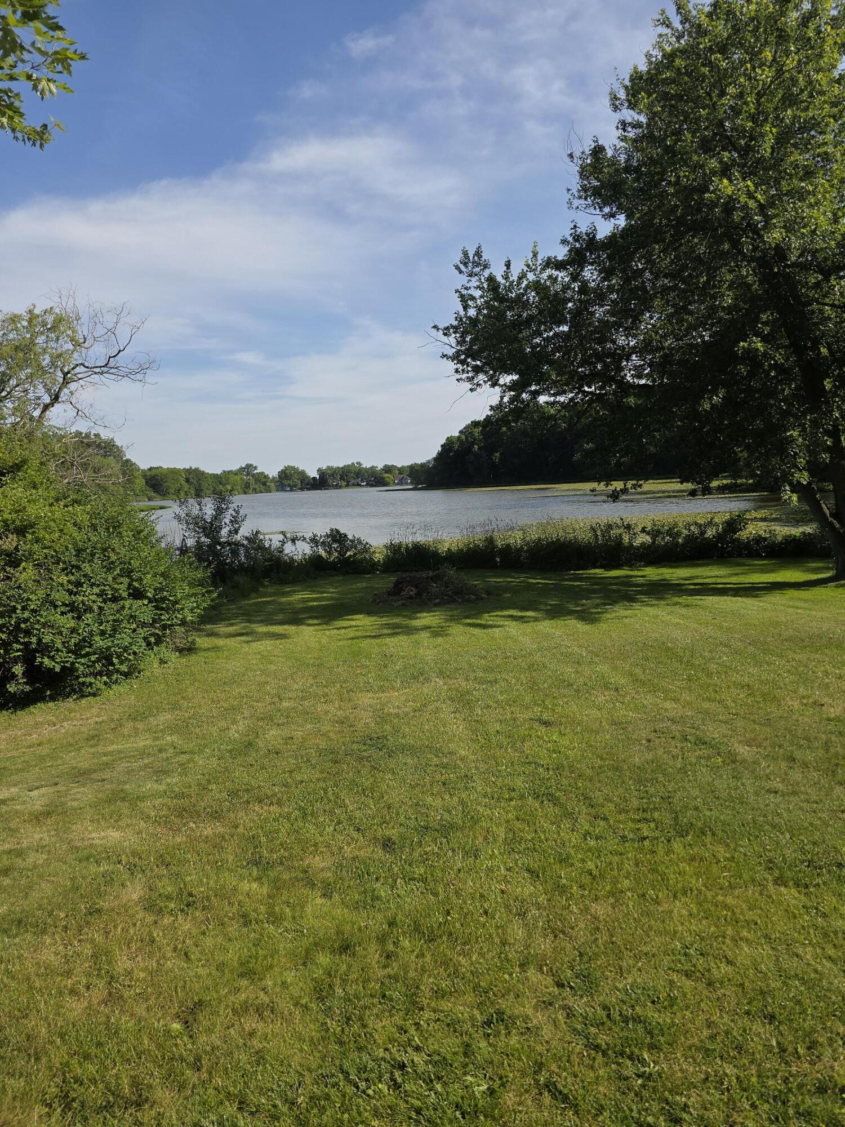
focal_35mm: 23
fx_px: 749
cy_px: 564
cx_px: 422
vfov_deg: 73.9
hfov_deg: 58.9
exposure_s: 1/854
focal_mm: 6.3
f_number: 1.7
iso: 12
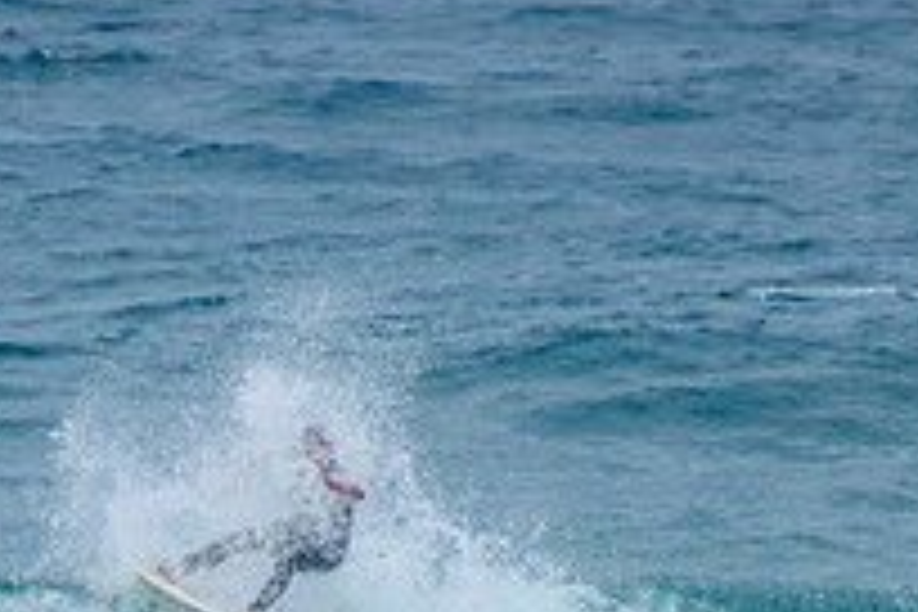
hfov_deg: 1.3
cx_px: -21
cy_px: 747
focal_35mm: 1561
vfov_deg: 0.9
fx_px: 39802
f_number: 5.6
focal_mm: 400
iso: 200
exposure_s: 1/2000
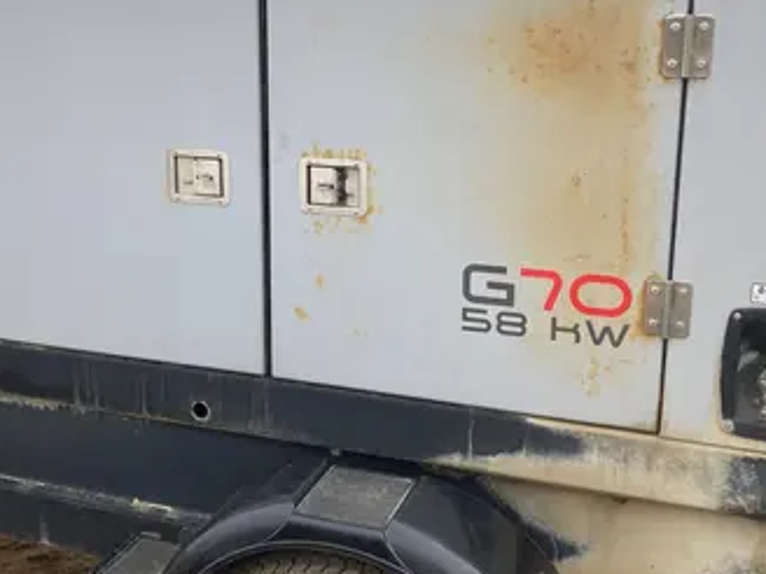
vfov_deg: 30.8
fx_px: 1040
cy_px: 248
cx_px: 336
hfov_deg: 40.4
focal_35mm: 47
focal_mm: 3.99
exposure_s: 1/262
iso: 20
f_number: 1.8
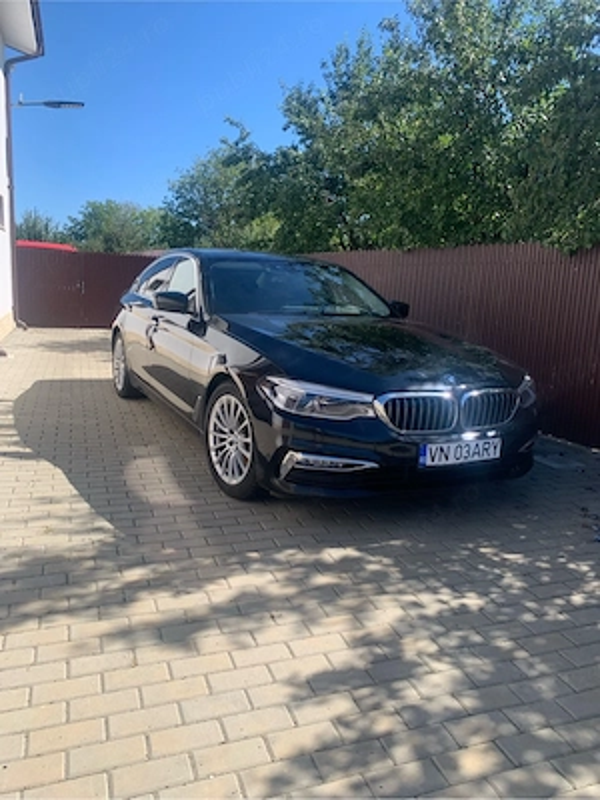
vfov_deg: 67.3
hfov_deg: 53.1
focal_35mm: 26
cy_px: 400
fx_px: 601
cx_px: 300
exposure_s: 1/1149
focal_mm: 4.25
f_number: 1.8
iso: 25
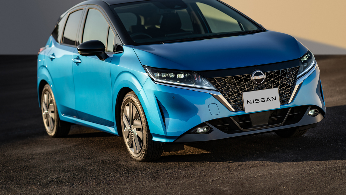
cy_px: 81
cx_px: 172
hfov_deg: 22.7
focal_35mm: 94
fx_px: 862
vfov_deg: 12.9
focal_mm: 85
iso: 50
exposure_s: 1/800
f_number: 2.8
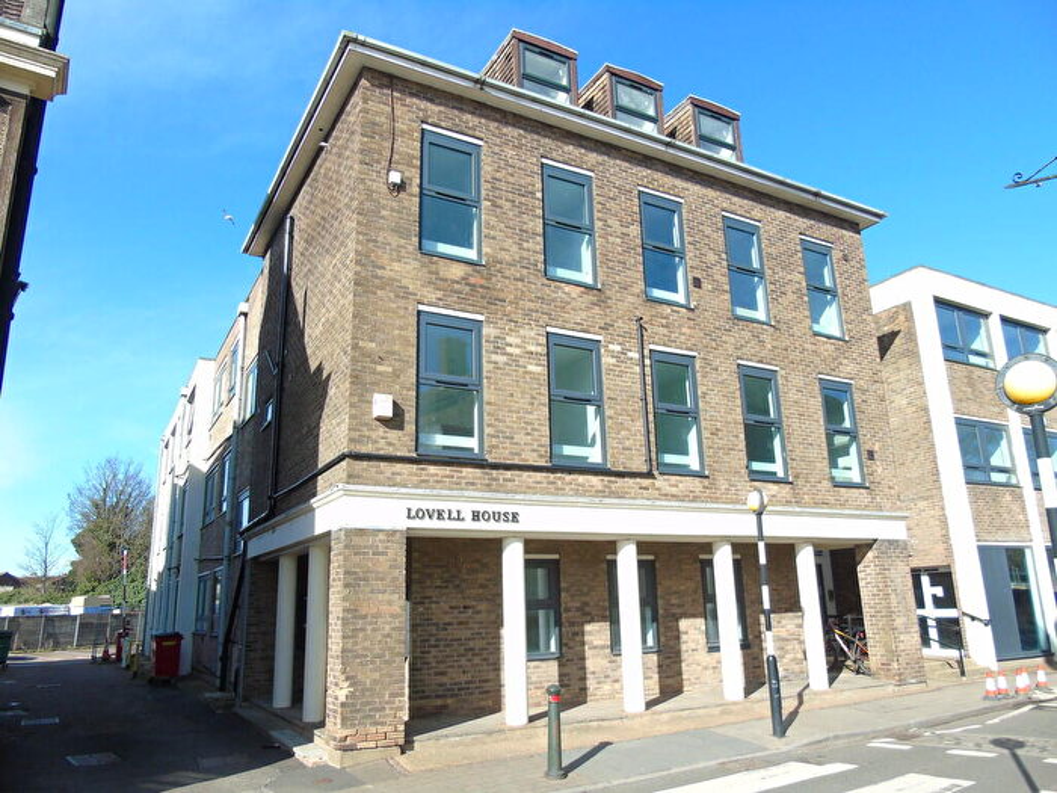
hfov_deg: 69.4
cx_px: 528
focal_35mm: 25
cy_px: 396
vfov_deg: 54.9
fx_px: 763
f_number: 3.4
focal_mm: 4.4
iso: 80
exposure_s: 1/500
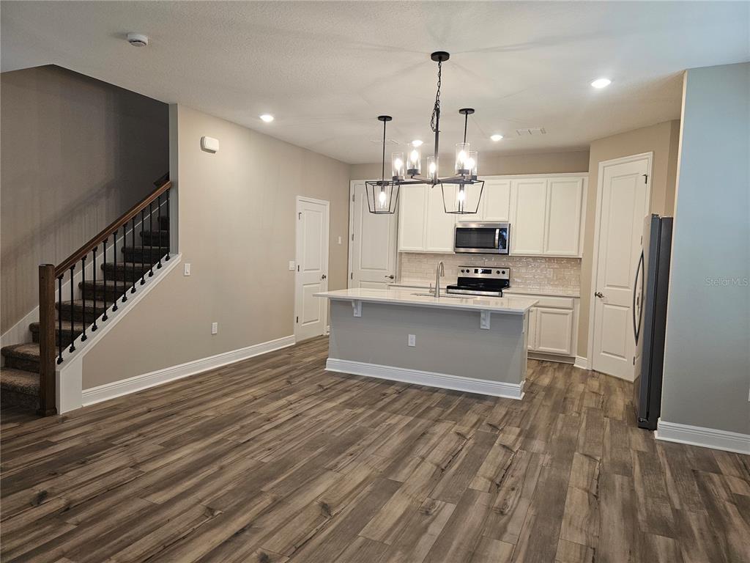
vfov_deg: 58.9
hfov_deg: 73.9
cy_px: 282
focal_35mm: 23
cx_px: 375
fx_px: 498
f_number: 1.7
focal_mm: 6.3
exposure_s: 1/120
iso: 320
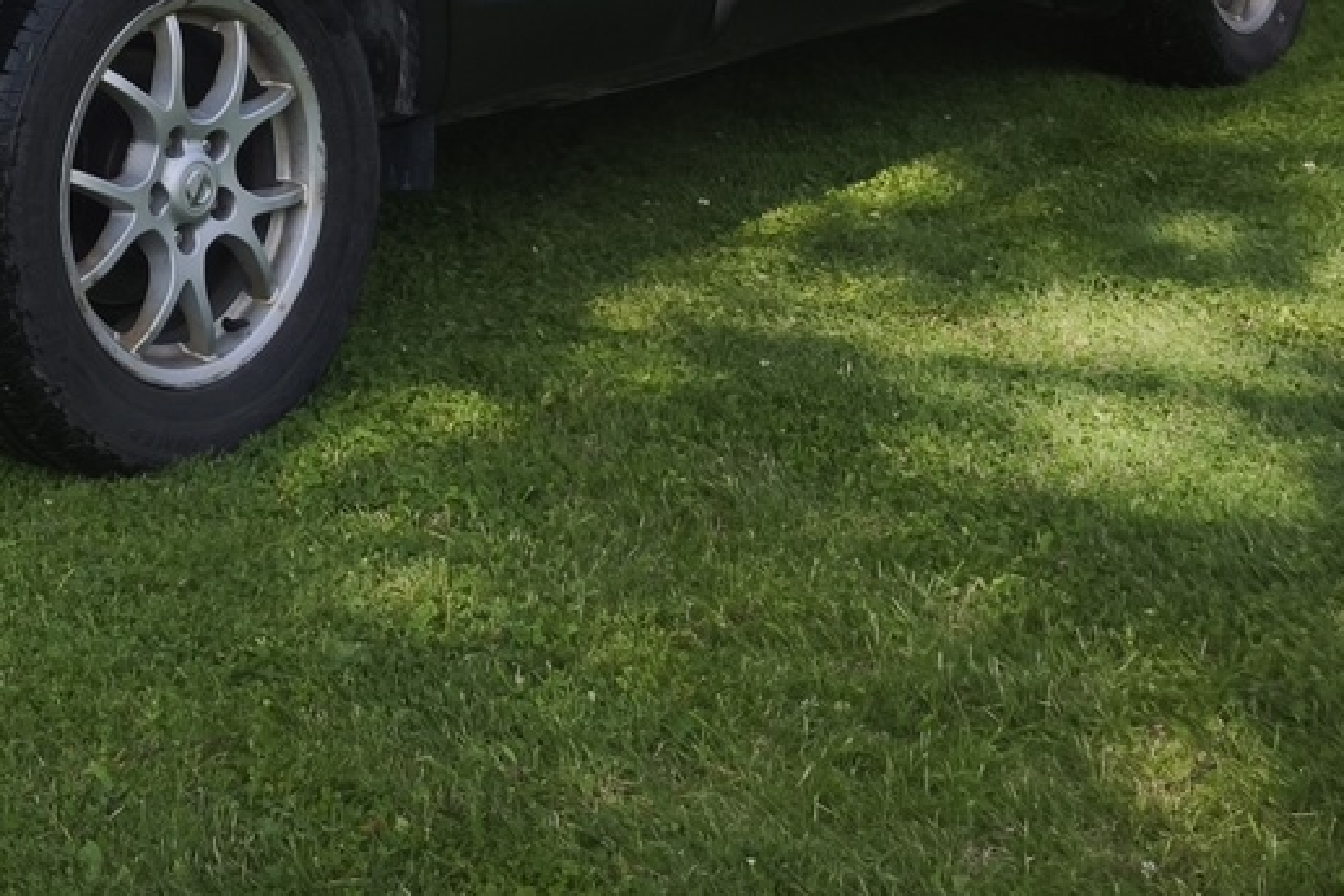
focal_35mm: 74
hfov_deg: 24.9
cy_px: -314
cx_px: -224
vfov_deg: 17.2
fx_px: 2763
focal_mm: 6.57
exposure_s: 1/951
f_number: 1.6
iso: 50
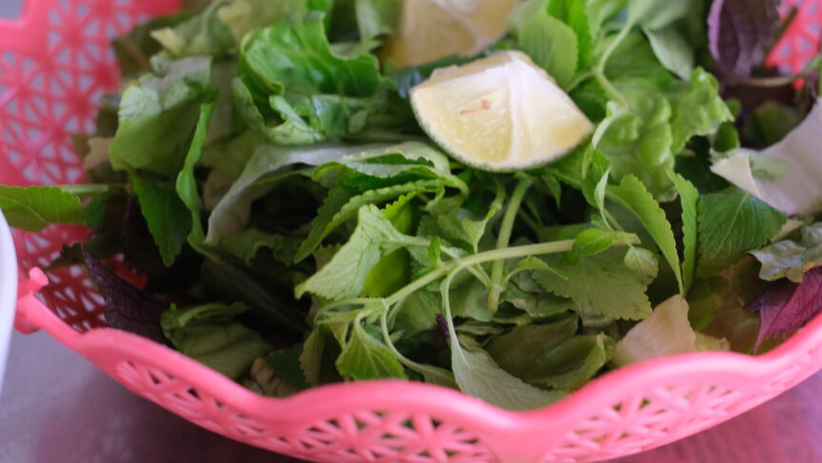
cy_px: 187
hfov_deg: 31.8
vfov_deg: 18.3
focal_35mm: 66
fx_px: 1439
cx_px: 488
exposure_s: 1/38
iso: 640
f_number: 4
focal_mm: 35
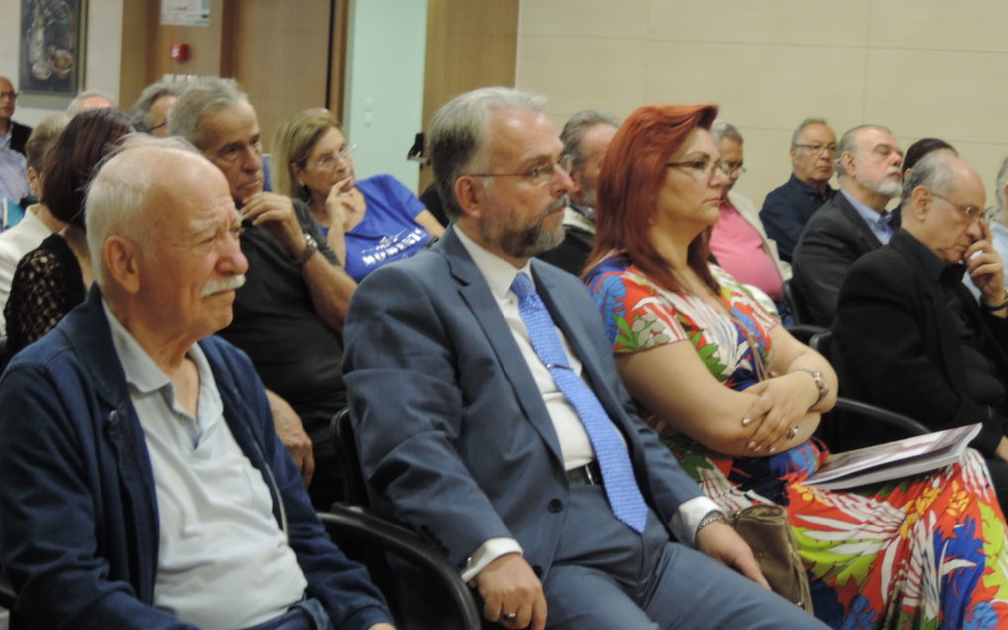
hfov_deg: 27.5
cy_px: 277
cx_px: 501
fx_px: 2060
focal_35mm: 75
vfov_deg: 17.4
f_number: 3.9
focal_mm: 12.4
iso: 500
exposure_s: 1/15
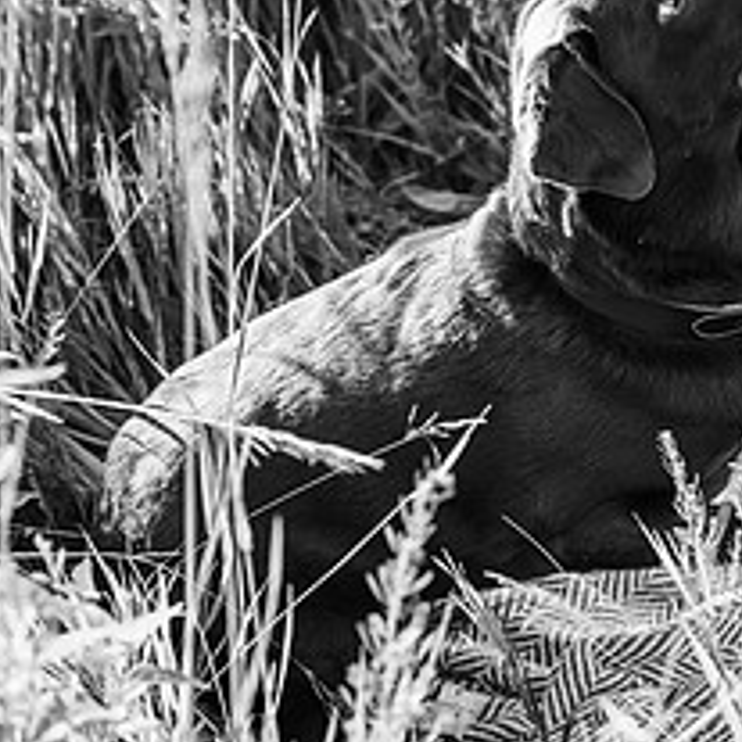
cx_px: 591
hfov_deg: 13.8
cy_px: 249
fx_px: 3056
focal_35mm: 126
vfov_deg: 13.8
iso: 200
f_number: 3.5
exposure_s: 1/640
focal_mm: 53
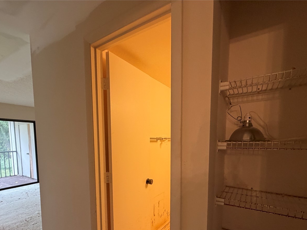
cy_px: 156
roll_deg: +1.9
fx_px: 168
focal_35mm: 19
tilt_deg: -4.8
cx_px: 139
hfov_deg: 84.4
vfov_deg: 66.6
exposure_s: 1/120
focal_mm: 2.22
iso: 320
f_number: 2.2
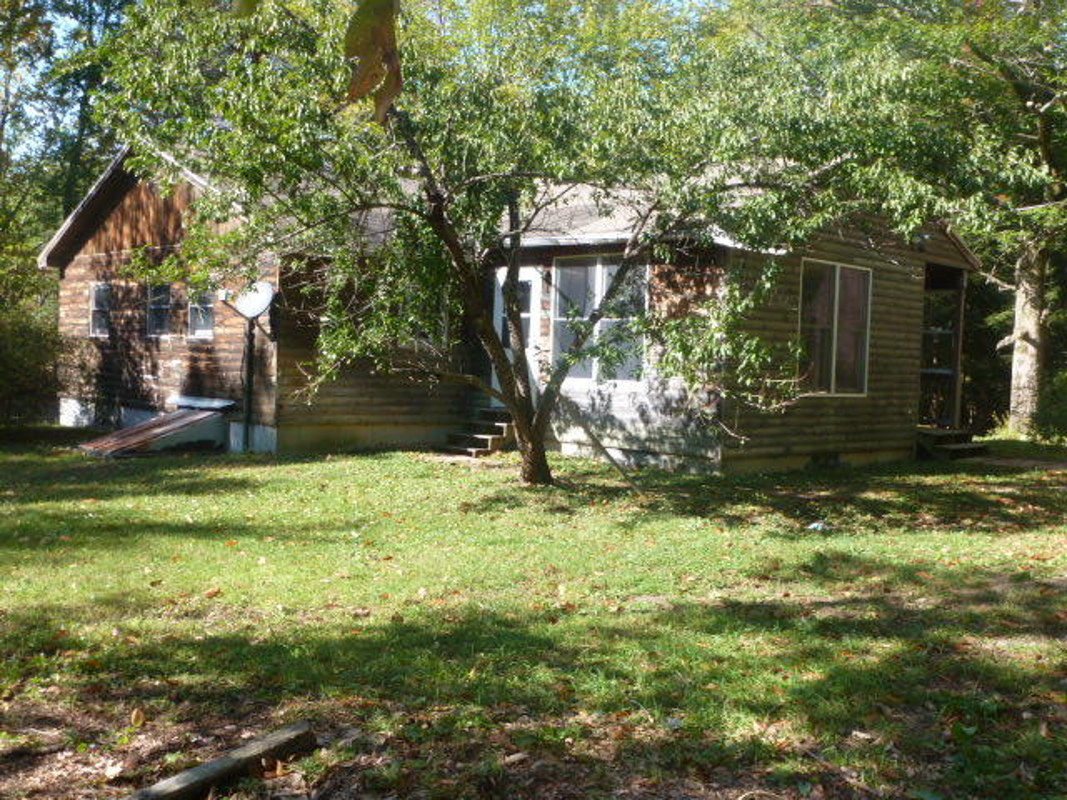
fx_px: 1017
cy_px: 400
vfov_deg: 42.9
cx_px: 534
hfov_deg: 55.4
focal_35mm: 33
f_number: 4
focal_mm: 5.9
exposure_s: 1/160
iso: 100
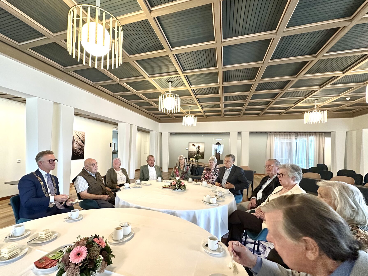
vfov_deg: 77.9
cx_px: 168
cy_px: 150
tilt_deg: +0.2
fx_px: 170
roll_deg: -1.6
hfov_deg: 94.3
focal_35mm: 16
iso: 400
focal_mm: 2.22
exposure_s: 1/59
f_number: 2.2
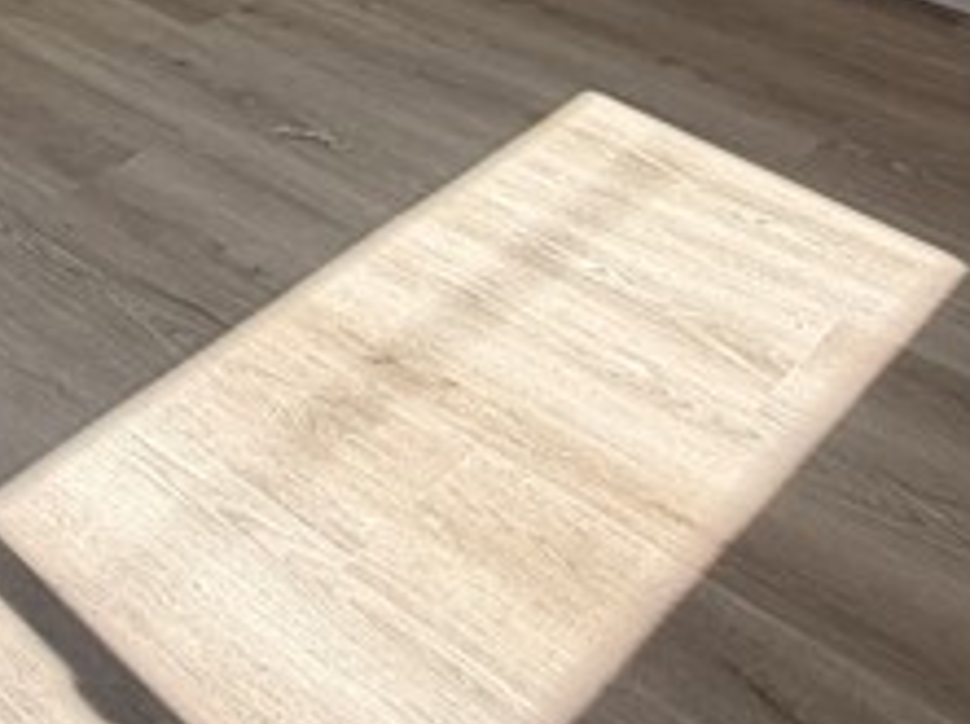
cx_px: 184
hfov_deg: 29.2
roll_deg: +0.4
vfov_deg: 17.4
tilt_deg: -5.2
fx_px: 1818
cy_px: -654
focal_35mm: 65
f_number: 2.2
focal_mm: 2.22
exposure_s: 1/502
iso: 64
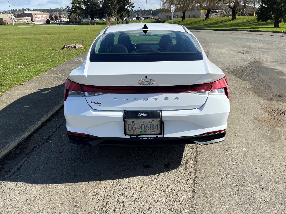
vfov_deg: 53.1
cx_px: 143
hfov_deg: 67.3
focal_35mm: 26
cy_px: 107
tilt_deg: -18.8
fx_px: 215
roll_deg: +2.5
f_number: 1.6
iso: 50
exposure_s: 1/3521
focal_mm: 5.1
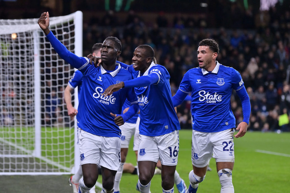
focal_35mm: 135
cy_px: 96
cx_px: 145
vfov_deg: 10.2
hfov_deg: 15.2
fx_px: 1088
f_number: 2.8
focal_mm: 135
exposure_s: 1/1250
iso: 1000
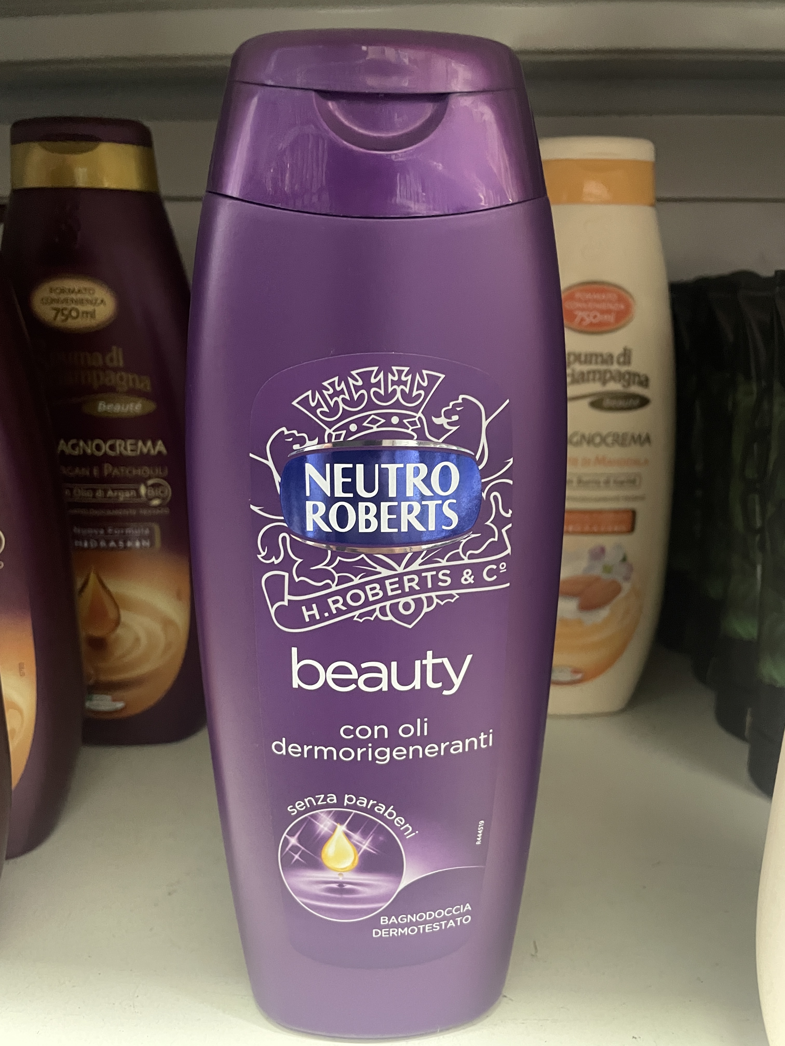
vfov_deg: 67.3
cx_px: 392
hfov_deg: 53.1
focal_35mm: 26
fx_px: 786
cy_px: 523
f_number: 1.6
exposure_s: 1/25
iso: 500
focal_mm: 4.2
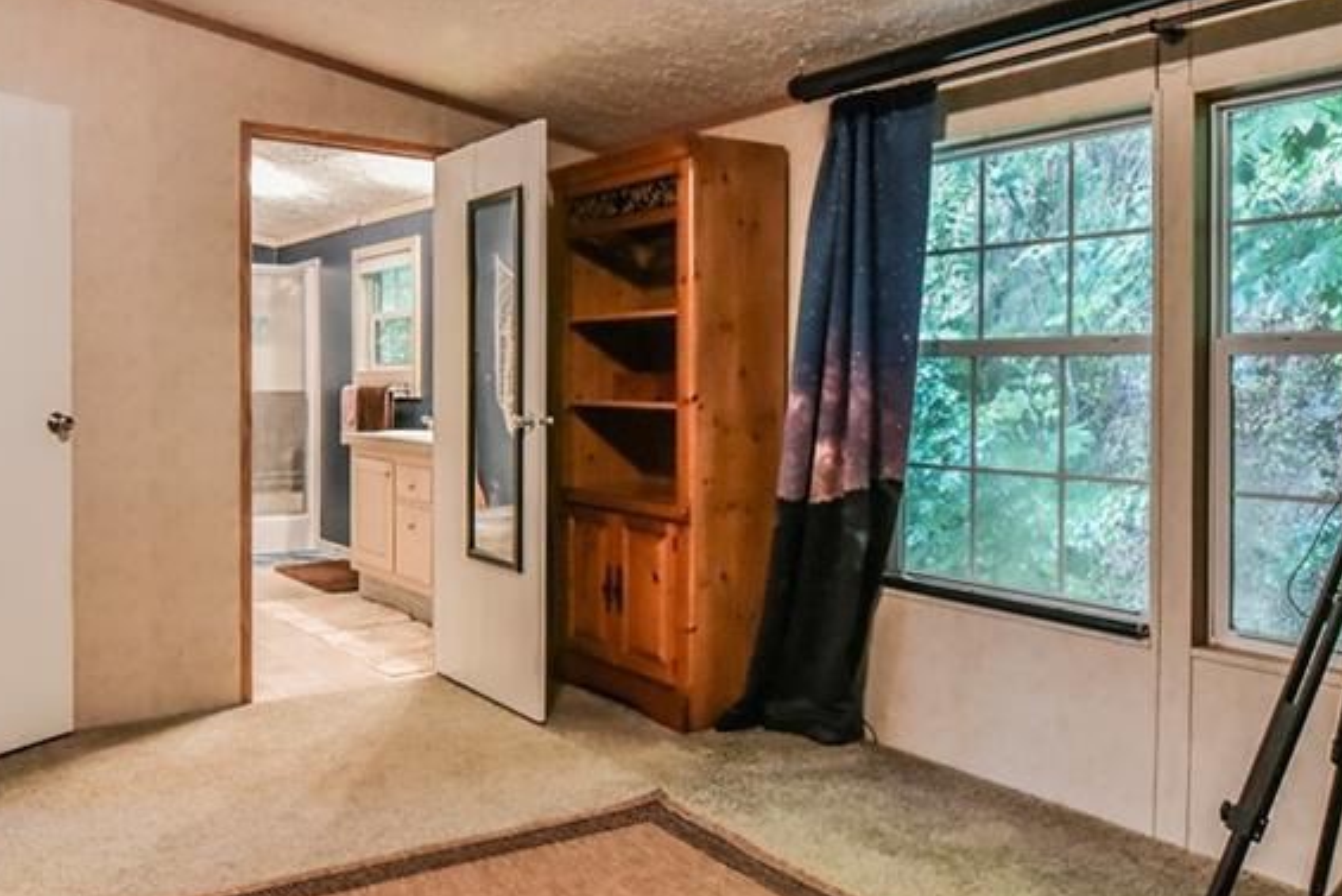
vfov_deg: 44.9
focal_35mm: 29
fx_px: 1081
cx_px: 537
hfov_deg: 63.1
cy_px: 403
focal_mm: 16
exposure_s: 1/100
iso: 4000
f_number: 5
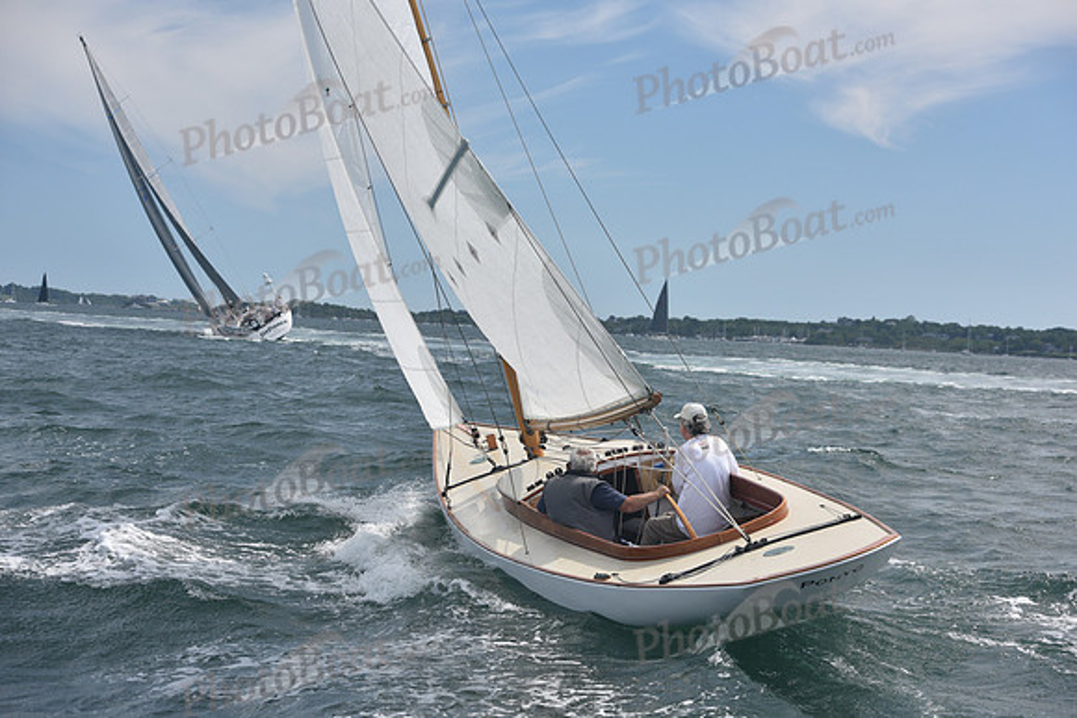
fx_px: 2095
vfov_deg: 19.5
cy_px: 359
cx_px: 538
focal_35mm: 70
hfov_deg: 28.8
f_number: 7.1
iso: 320
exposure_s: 1/800
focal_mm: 70
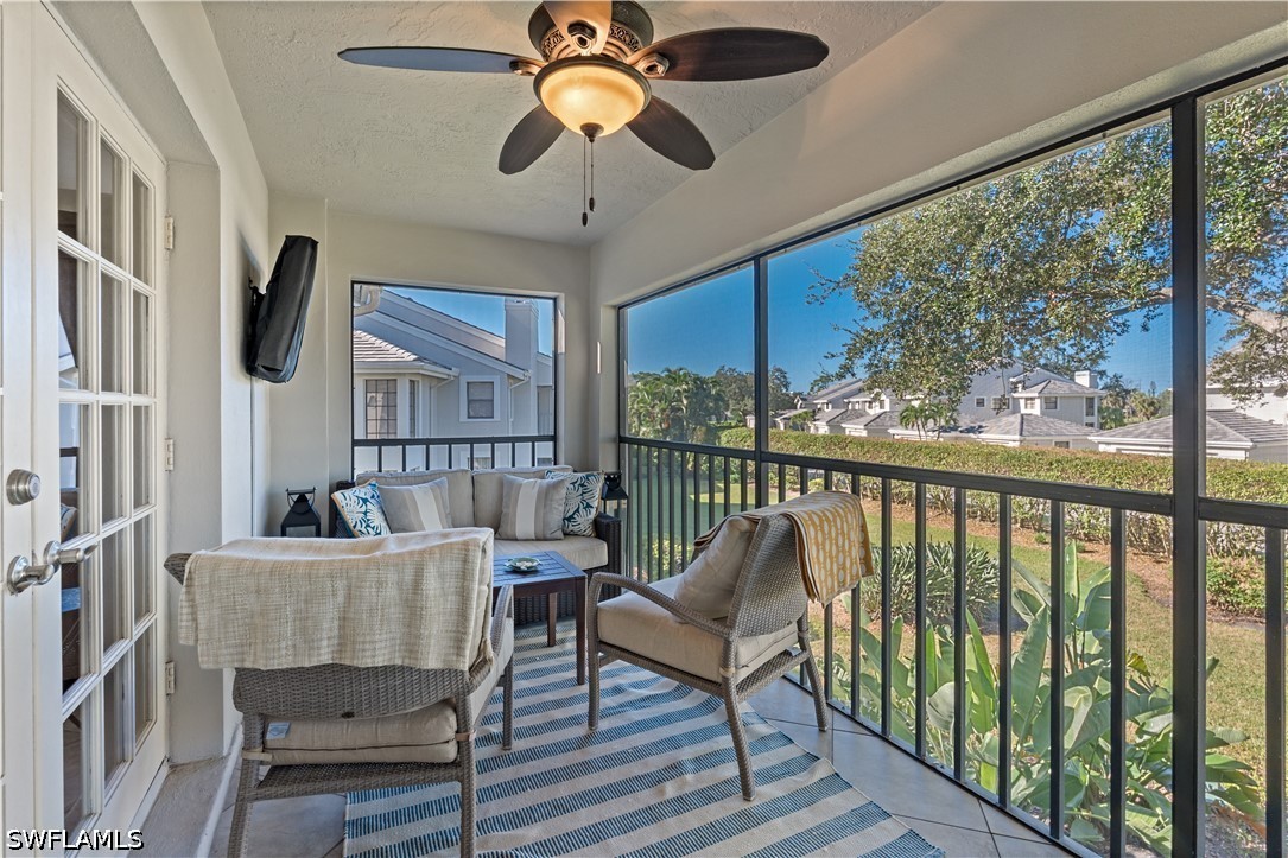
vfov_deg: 73.7
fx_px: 572
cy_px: 429
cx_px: 644
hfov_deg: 96.7
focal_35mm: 16
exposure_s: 1/10
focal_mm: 16
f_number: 11
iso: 640
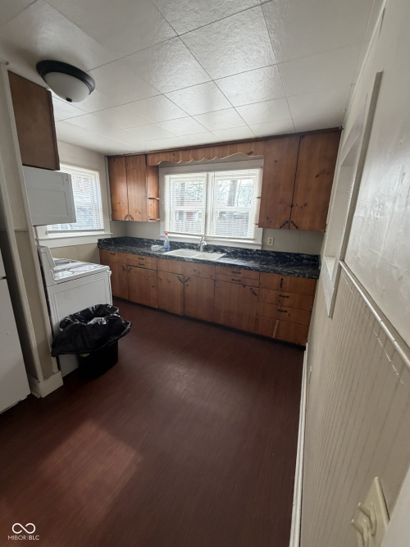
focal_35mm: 14
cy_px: 274
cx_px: 205
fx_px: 221
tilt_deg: -17.0
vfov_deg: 102.1
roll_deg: -2.9
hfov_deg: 85.7
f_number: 2.2
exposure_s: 1/86
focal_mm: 2.22
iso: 320
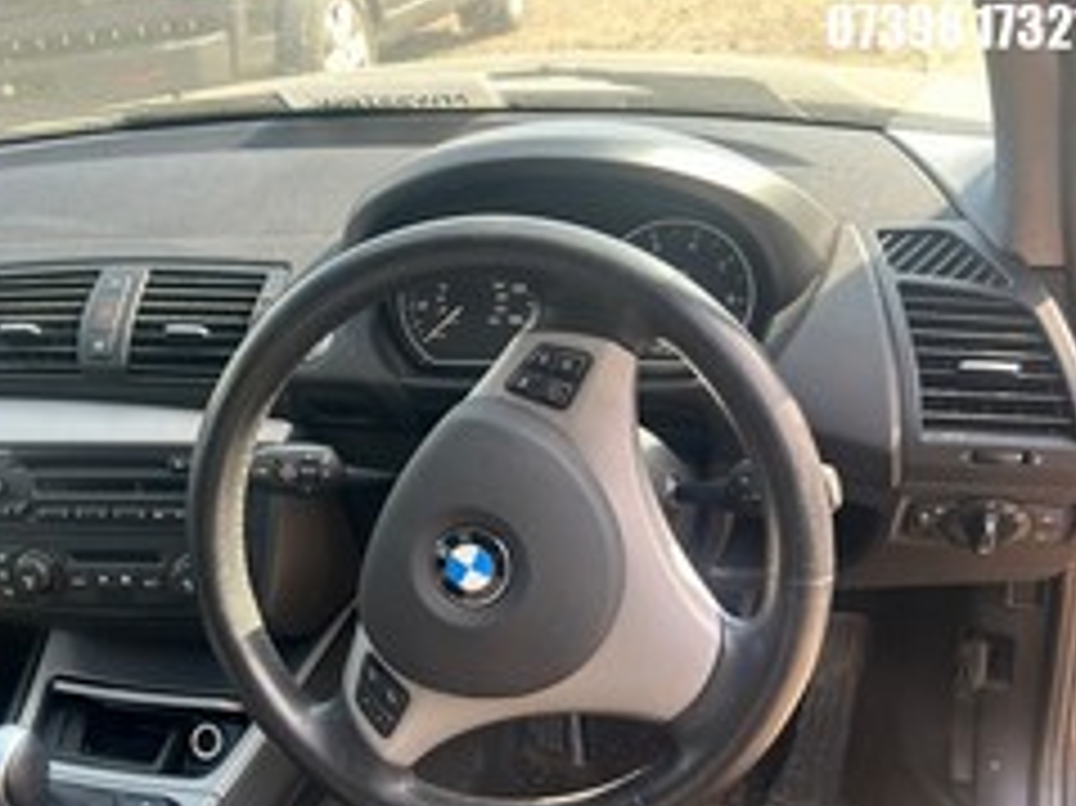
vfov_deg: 37.3
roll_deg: +10.2
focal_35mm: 38
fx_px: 1181
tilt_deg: -28.6
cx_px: 360
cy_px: 531
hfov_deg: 48.2
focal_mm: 5.7
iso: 40
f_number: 1.5
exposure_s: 1/144
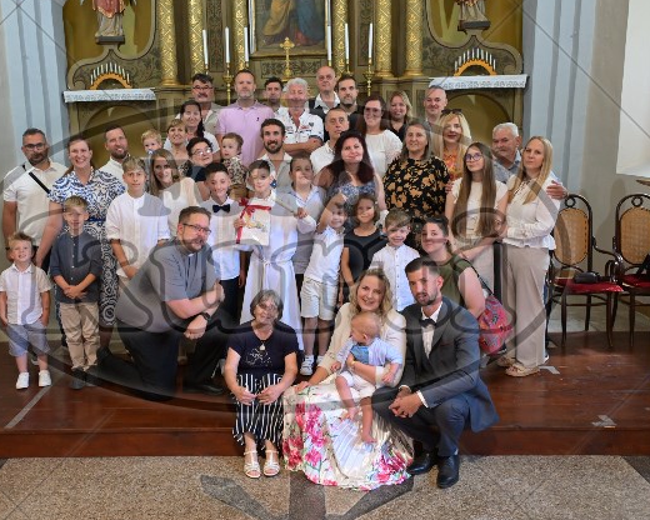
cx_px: 269
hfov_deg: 52.6
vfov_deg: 43.4
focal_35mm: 34
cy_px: 257
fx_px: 654
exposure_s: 1/125
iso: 4000
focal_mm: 29
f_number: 4.5
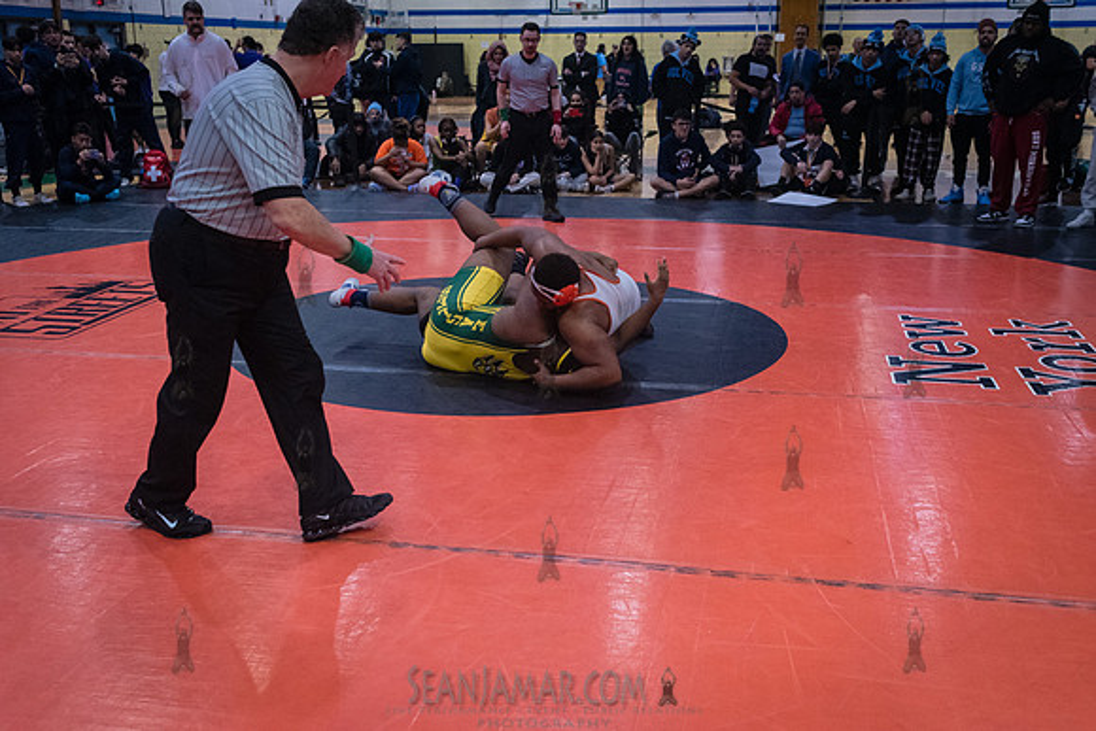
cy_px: 366
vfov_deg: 37.2
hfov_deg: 53.5
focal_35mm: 36
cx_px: 548
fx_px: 1088
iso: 8000
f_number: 4
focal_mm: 35
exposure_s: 1/500
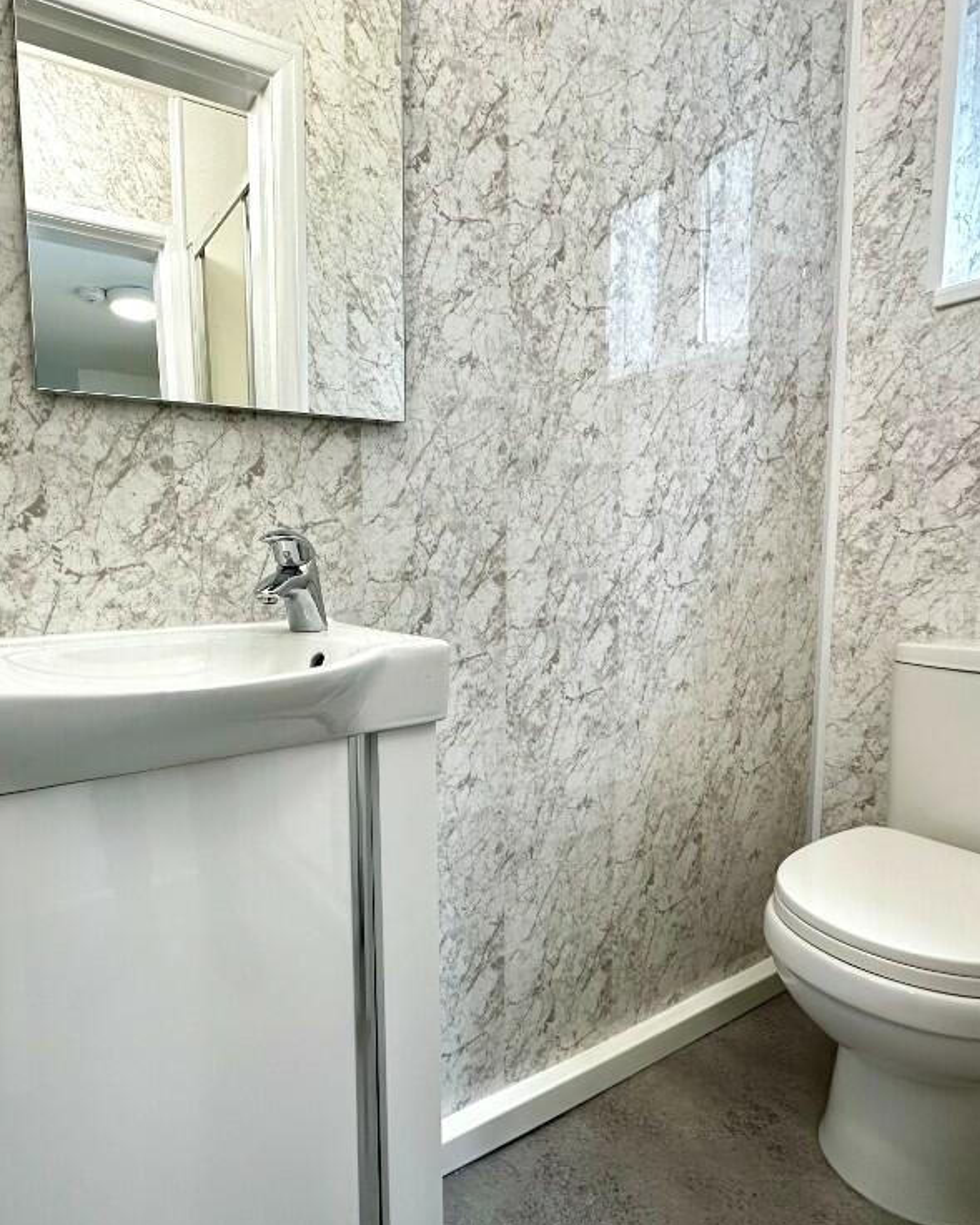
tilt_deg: -6.2
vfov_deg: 83.3
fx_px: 689
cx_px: 346
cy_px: 621
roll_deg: +1.0
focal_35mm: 19
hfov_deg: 69.3
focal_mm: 2.22
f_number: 2.2
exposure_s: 1/100
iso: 160
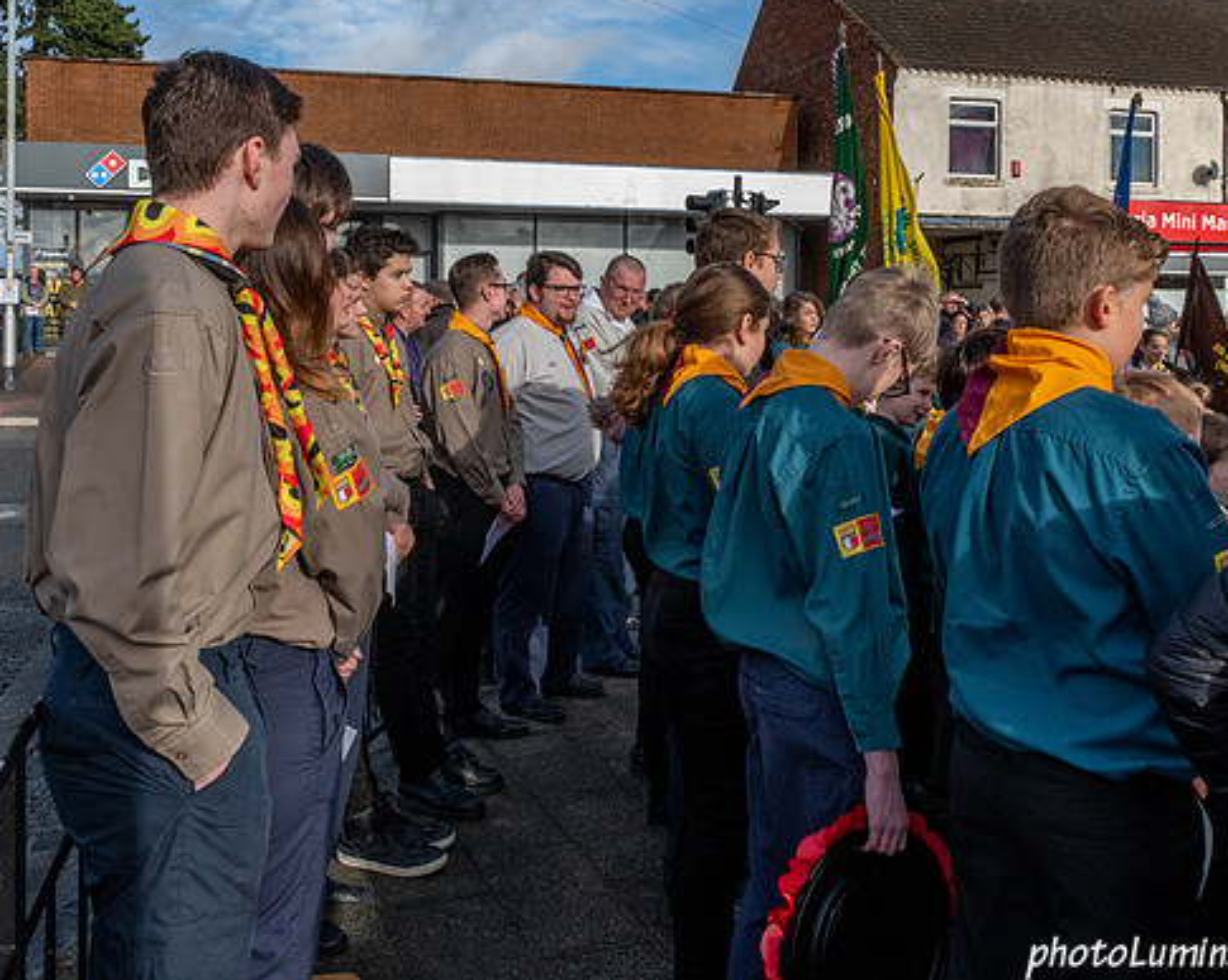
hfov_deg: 50.3
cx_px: 563
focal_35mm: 36
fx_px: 1307
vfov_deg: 40.6
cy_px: 329
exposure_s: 1/250
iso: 640
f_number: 22
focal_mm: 24
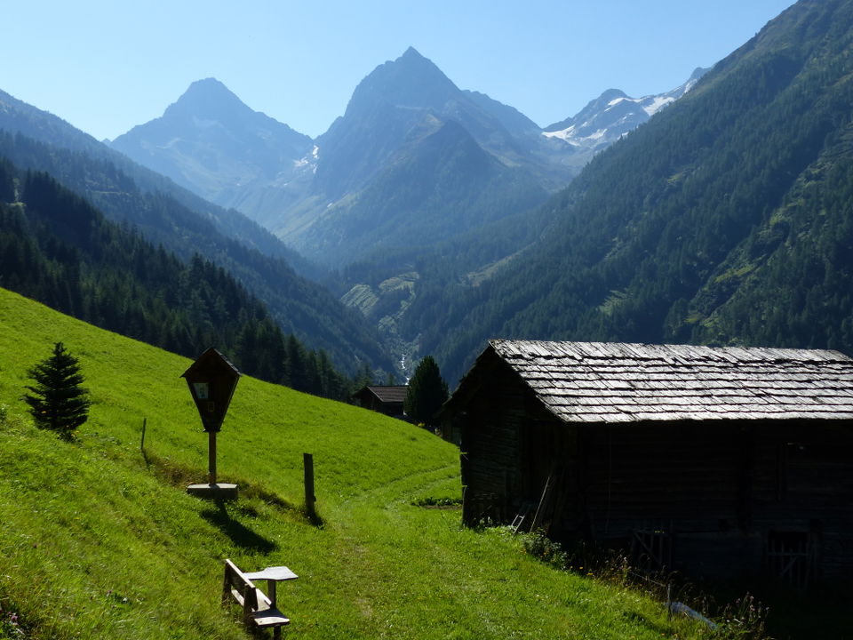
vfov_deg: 37.7
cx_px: 426
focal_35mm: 38
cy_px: 320
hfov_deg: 49.0
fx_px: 936
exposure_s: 1/1000
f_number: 4
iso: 100
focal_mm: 6.8
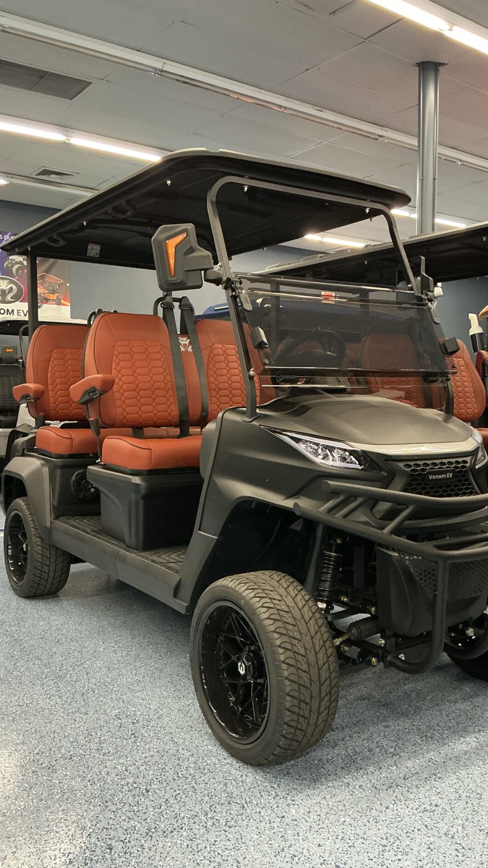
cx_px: 261
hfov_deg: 36.6
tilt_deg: -2.3
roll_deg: -0.2
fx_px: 736
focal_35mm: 32
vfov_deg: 61.0
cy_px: 430
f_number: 1.8
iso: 250
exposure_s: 1/60
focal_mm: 3
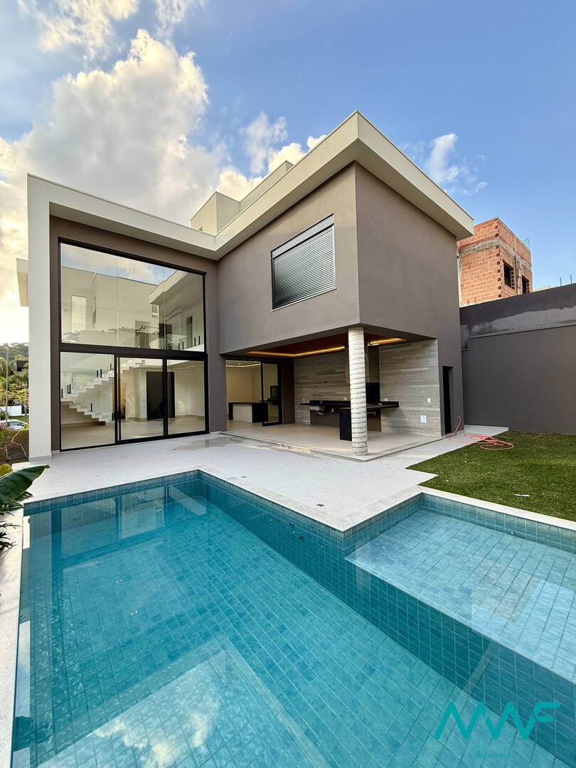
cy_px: 384
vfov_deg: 102.1
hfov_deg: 85.7
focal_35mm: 14
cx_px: 288
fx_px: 311
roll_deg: +0.4
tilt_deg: +1.7
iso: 64
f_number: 2.2
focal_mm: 2.22
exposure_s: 1/173
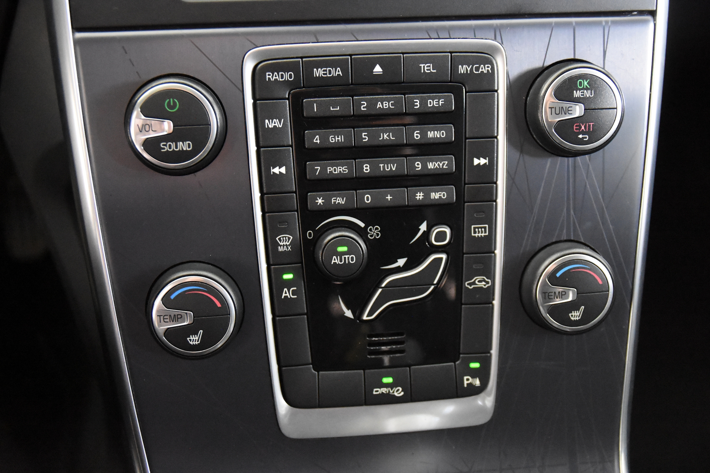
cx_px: 355
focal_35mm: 46
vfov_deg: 28.9
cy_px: 236
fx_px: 917
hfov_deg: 42.3
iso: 10000
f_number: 3.3
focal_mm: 31
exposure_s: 1/50
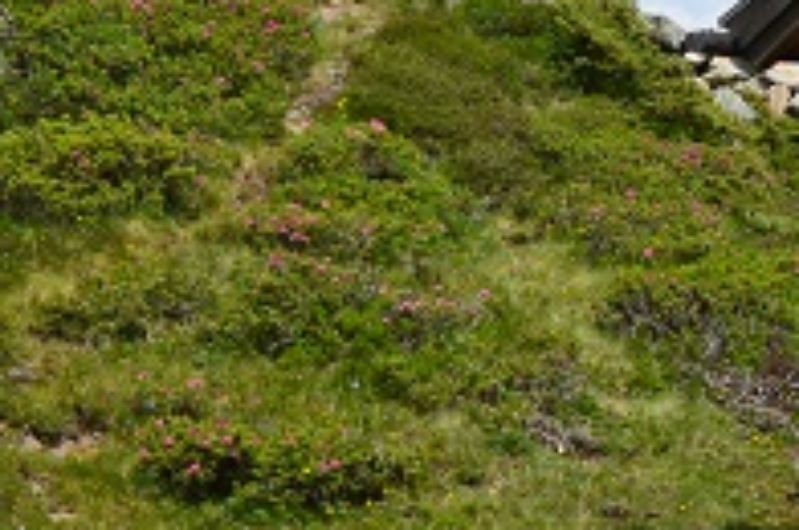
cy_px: -47
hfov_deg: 9.1
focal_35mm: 214
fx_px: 4743
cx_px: 1525
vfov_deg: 6.4
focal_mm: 35
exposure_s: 1/500
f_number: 11
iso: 400
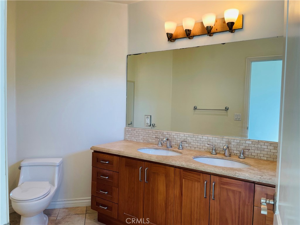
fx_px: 225
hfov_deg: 67.3
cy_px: 112
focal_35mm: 26
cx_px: 150
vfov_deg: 53.1
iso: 100
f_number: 1.6
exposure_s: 1/120
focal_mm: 4.2
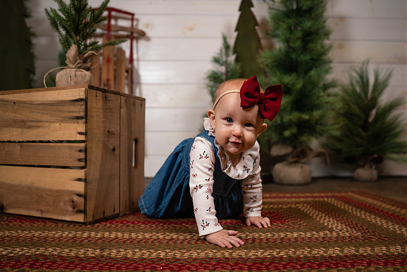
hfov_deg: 62.8
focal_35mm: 29
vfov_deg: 44.5
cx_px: 227
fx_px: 332
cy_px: 143
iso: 200
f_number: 2.8
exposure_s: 1/250
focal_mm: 26
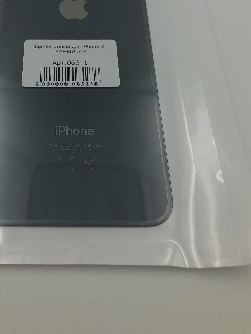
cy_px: 83
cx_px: 71
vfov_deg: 42.5
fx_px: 416
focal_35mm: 43
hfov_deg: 33.1
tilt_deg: -57.0
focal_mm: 3.99
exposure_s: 1/1230
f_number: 1.8
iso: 20
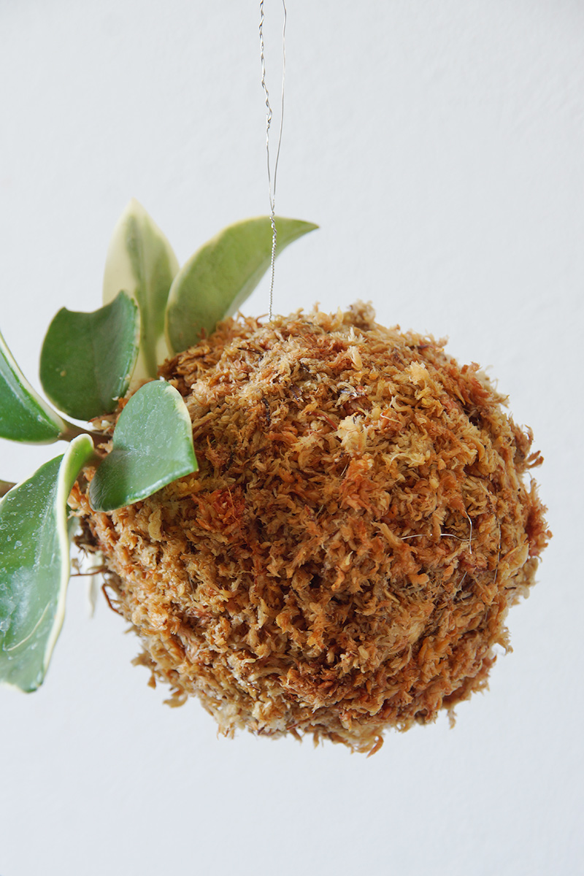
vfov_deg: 19.5
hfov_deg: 13.0
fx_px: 2555
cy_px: 438
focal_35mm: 105
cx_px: 292
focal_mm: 70
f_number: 6.3
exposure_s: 1/3
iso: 100
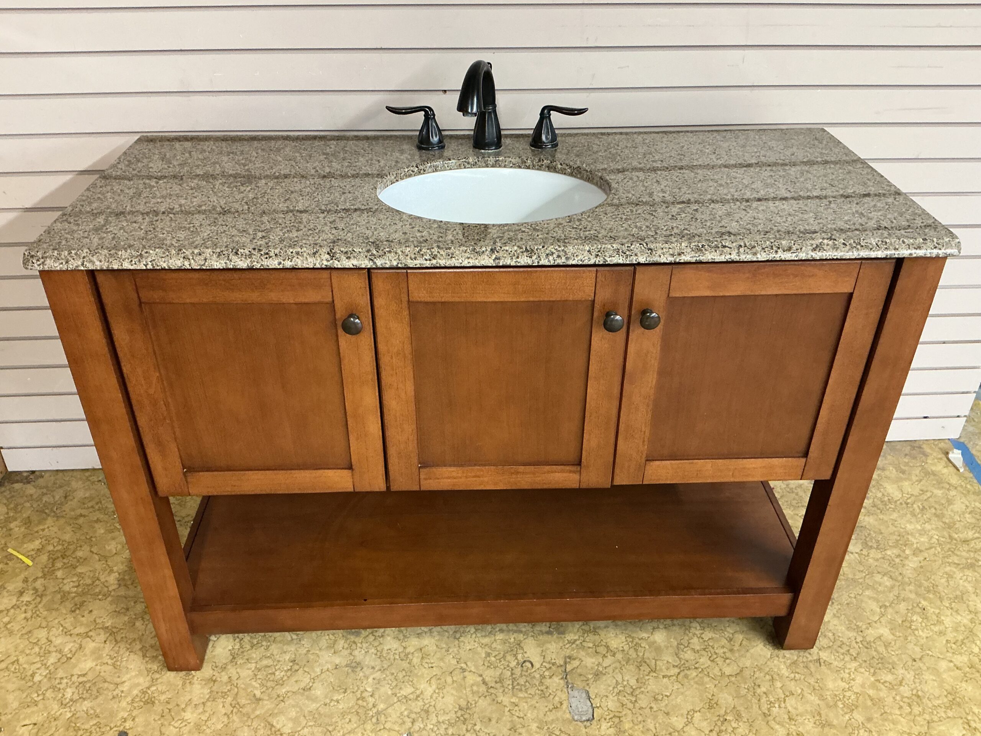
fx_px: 822
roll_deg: -0.8
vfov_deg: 48.2
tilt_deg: -32.7
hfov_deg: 61.7
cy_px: 368
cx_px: 490
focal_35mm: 29
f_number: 1.8
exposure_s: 1/60
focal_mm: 3
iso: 250
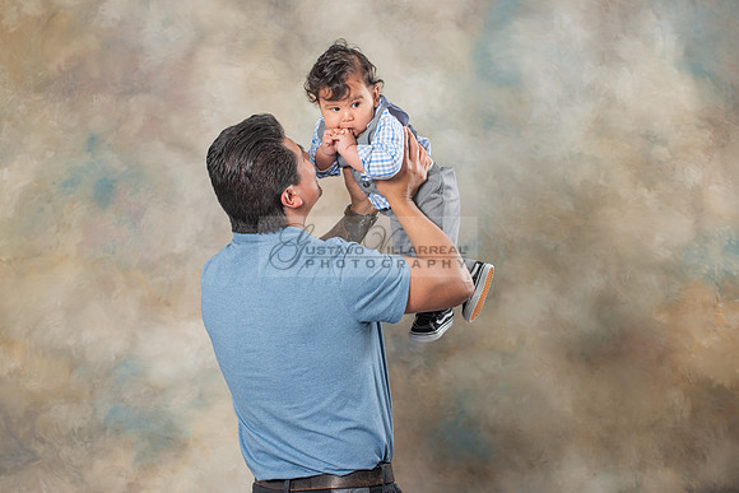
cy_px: 212
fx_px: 2576
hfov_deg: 16.3
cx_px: 318
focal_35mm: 125
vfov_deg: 10.9
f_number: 5.6
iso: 200
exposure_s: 1/125
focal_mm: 110
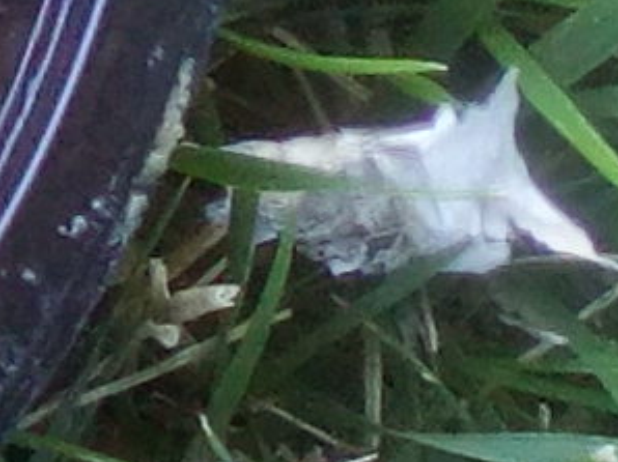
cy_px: -421
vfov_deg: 7.6
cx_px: -998
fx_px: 3354
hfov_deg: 9.2
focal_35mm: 188
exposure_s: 1/50
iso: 59
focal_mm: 2.9
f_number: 2.8
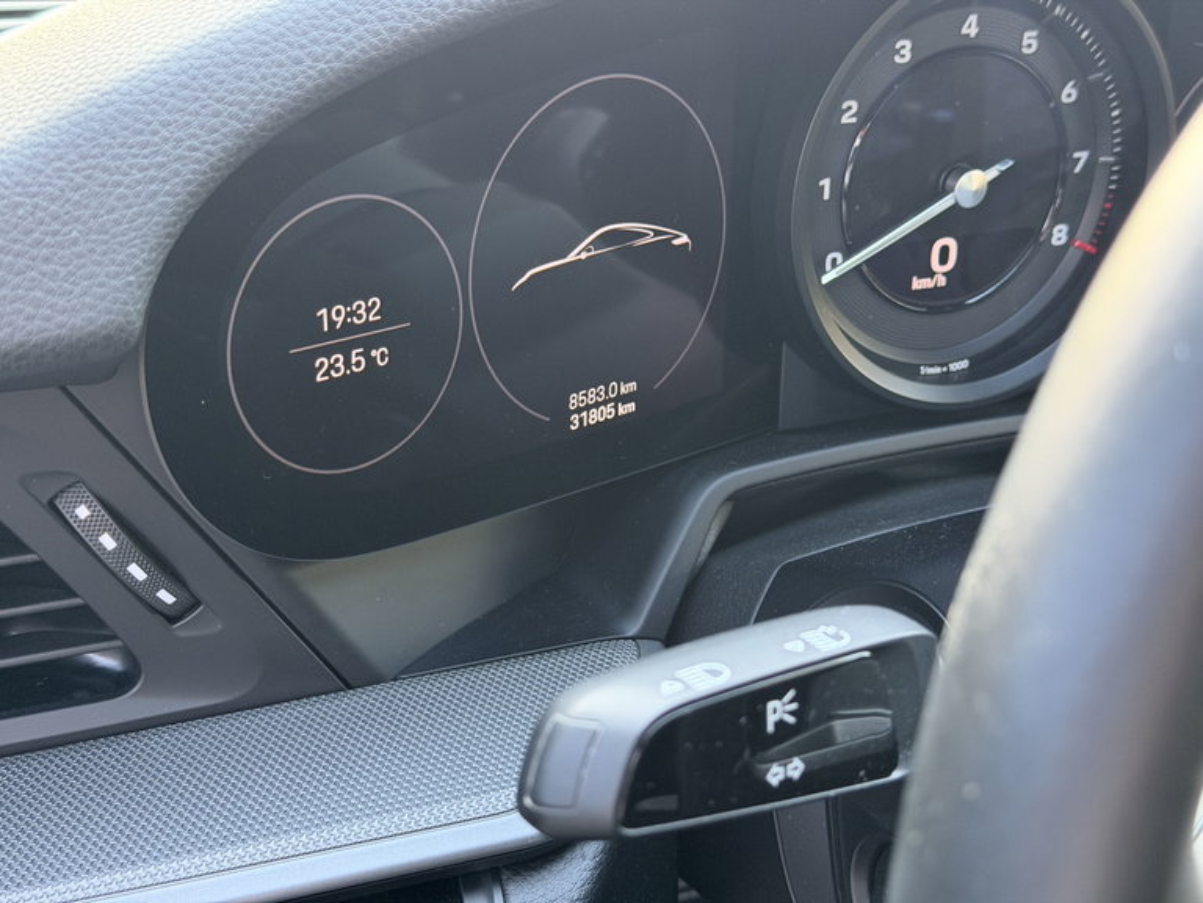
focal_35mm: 48
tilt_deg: -27.0
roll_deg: -3.7
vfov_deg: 30.3
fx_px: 1668
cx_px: 602
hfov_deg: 39.7
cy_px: 452
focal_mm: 6.76
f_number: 1.78
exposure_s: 1/49
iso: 250
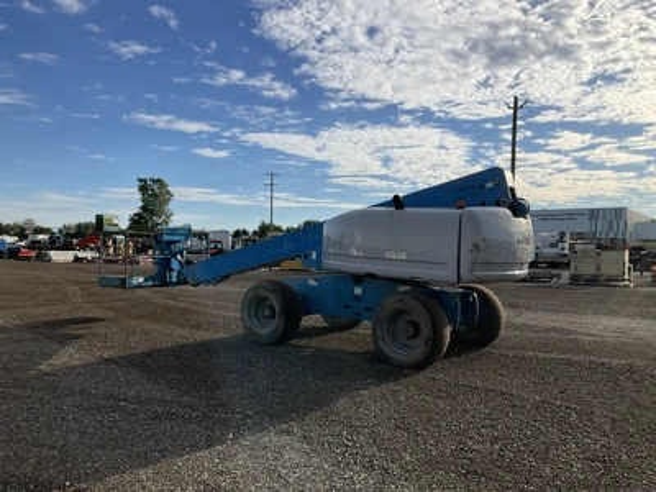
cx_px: 328
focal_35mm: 29
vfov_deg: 48.2
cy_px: 246
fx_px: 550
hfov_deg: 61.7
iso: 25
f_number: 1.8
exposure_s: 1/2801
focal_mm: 3
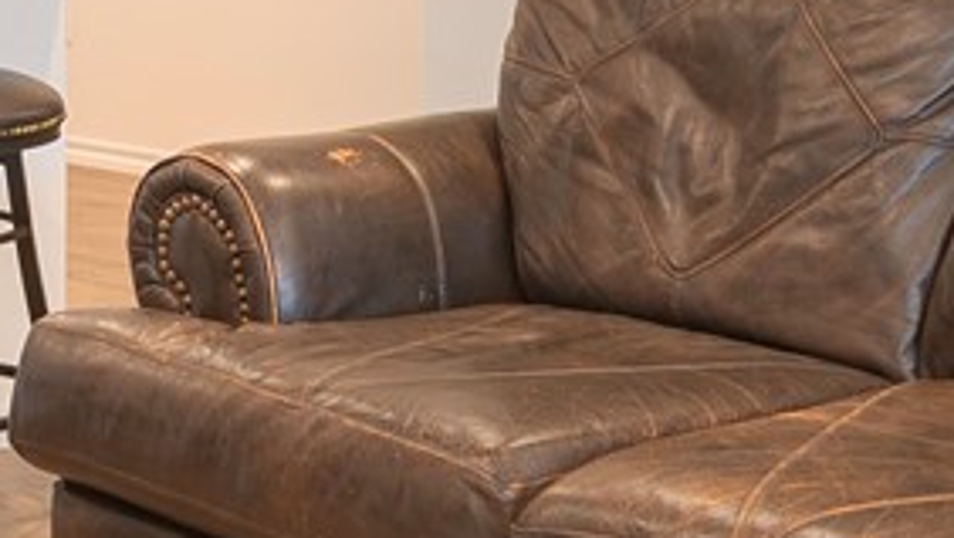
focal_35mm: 129
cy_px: -305
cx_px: 491
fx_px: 3265
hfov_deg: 16.6
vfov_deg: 9.1
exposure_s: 1
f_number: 7.1
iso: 100
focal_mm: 16
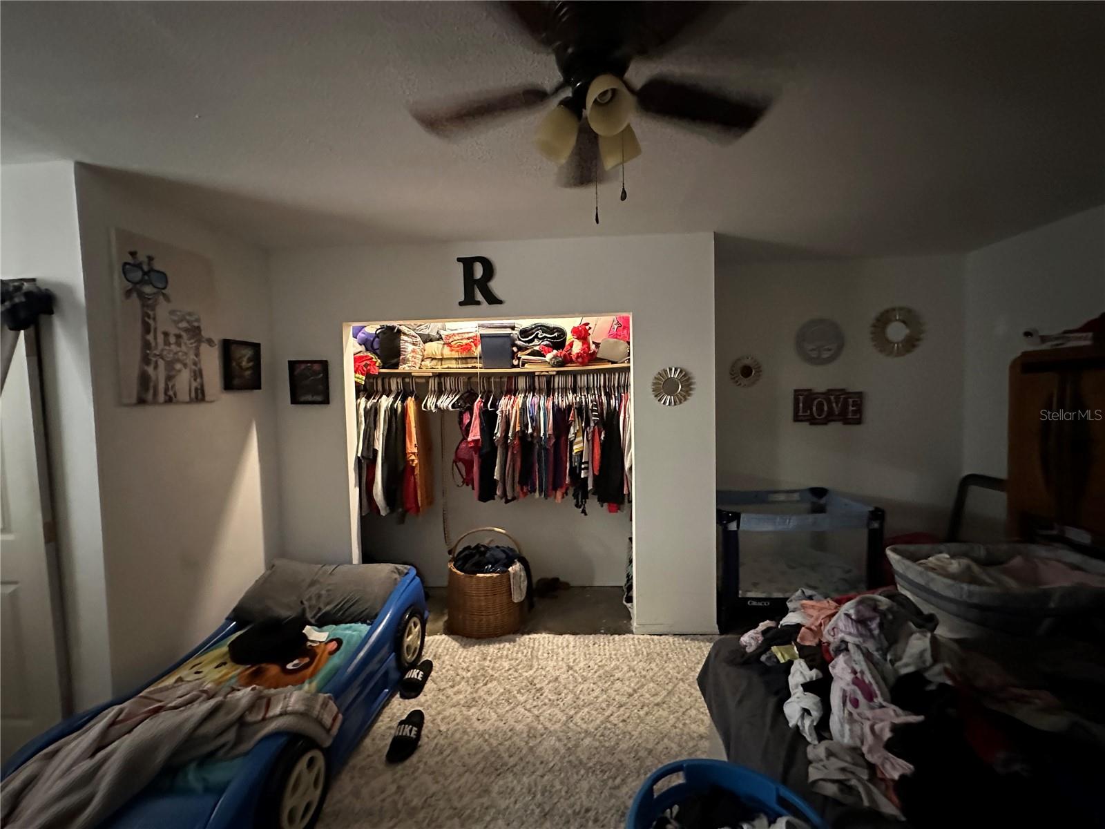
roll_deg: +1.5
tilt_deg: -2.2
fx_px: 447
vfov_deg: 85.7
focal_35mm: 14
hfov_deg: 102.1
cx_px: 552
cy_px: 414
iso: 1250
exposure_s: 1/30
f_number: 2.2
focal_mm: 2.22
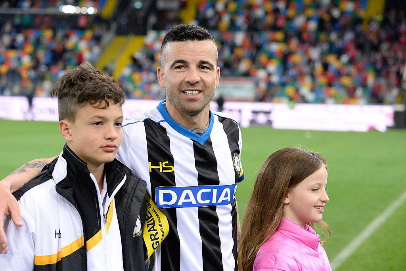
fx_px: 1184
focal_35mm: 105
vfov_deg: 13.0
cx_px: 203
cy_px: 136
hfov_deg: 19.5
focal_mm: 105
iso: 8000
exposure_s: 1/1000
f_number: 5.6
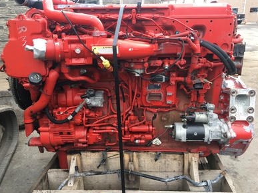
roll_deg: +2.3
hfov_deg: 60.0
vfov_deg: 46.8
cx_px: 128
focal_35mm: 30
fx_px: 224
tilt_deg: -19.5
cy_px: 98
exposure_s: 1/120
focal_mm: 4.15
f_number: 2.2
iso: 32
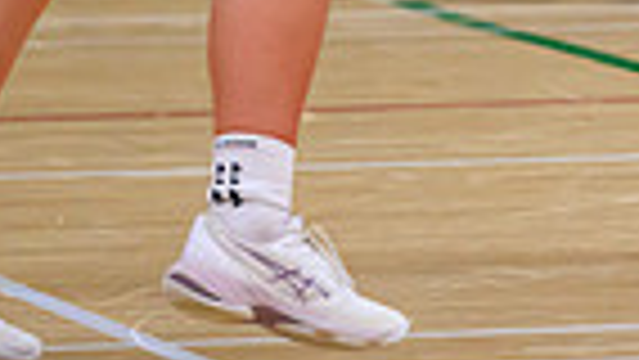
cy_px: -549
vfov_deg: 1.2
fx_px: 16899
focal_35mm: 997
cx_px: 923
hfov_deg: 2.2
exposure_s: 1/1000
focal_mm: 200
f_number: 2.8
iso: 6400
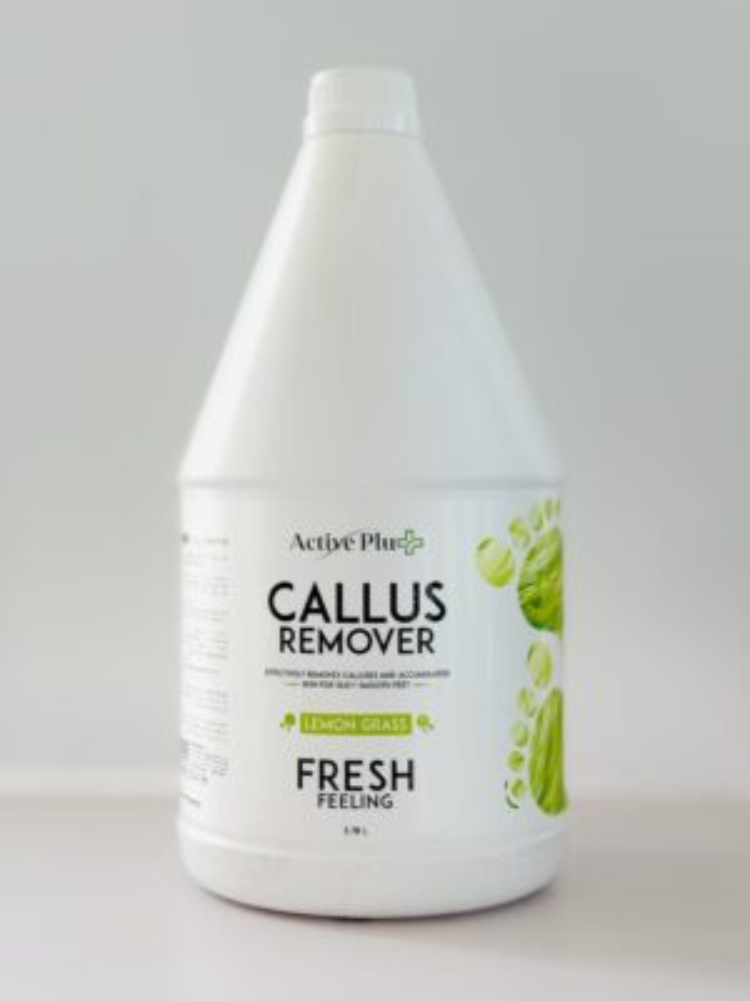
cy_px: 500
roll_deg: -0.5
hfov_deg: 28.0
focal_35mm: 52
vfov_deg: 36.8
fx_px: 1502
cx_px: 375
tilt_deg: +0.0
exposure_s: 1/100
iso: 50
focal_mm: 5.96
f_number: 1.6
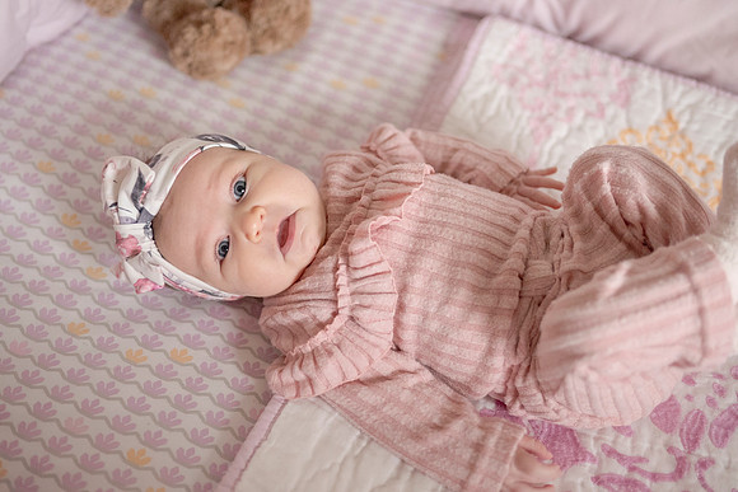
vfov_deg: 33.9
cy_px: 244
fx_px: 808
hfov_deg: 49.0
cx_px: 342
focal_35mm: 39
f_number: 2
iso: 2000
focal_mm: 35
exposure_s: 1/500
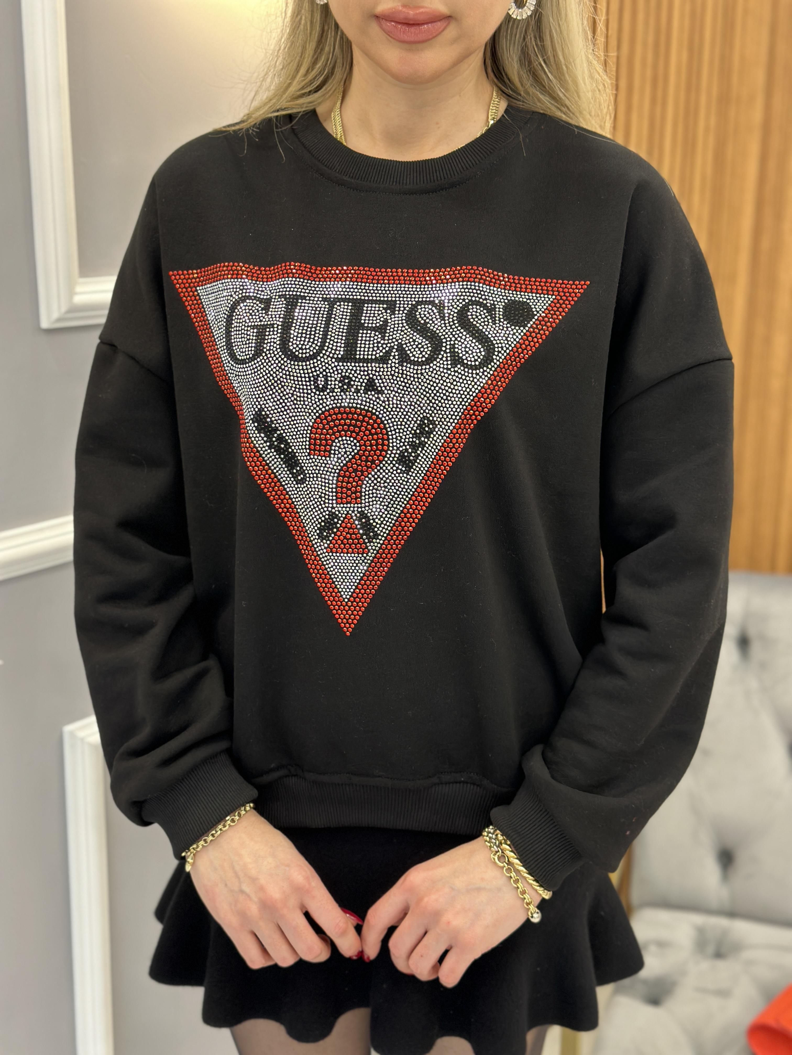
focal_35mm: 48
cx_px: 396
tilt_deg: -14.3
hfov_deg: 30.3
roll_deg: -0.9
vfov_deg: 39.7
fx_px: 1464
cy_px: 528
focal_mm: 6.86
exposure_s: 1/50
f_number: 1.78
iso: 100
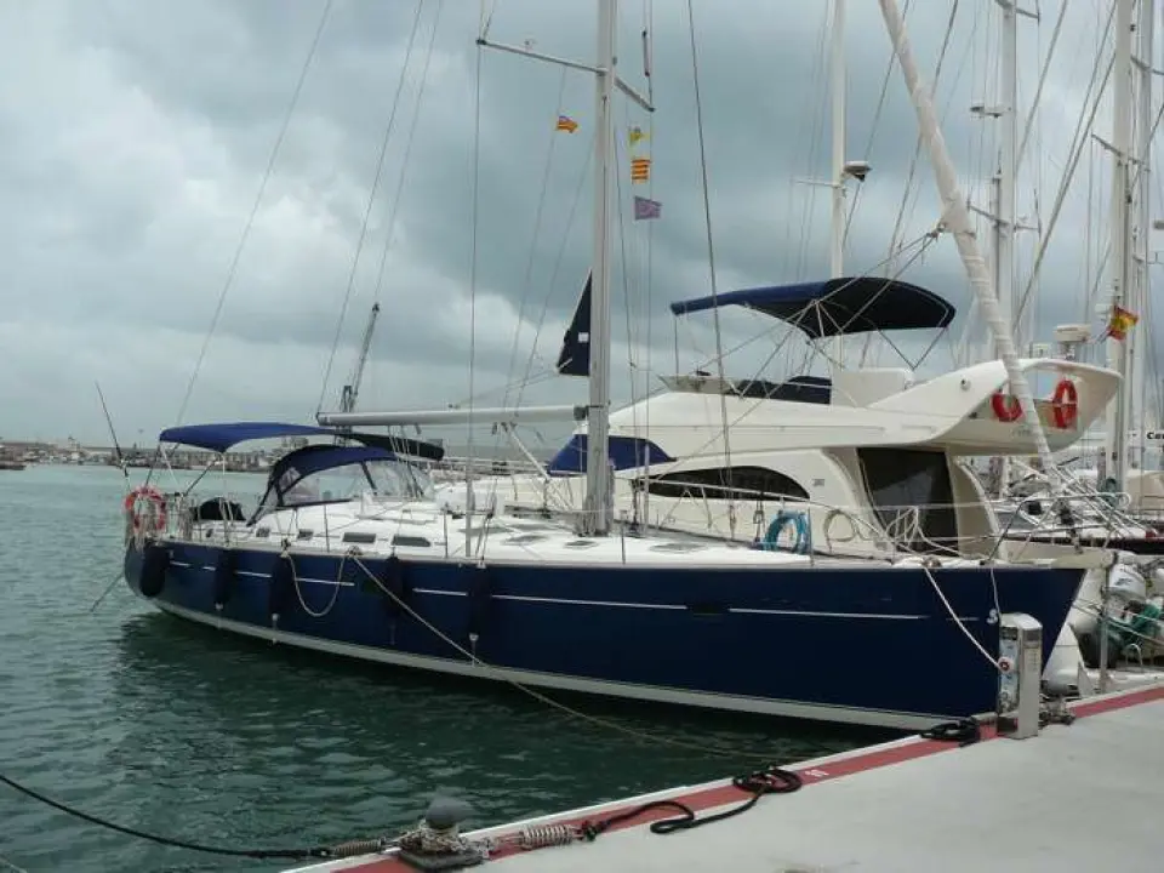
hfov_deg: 52.6
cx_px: 582
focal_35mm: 35
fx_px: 1177
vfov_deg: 40.7
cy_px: 436
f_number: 2.8
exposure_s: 1/800
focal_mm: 5.2
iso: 80
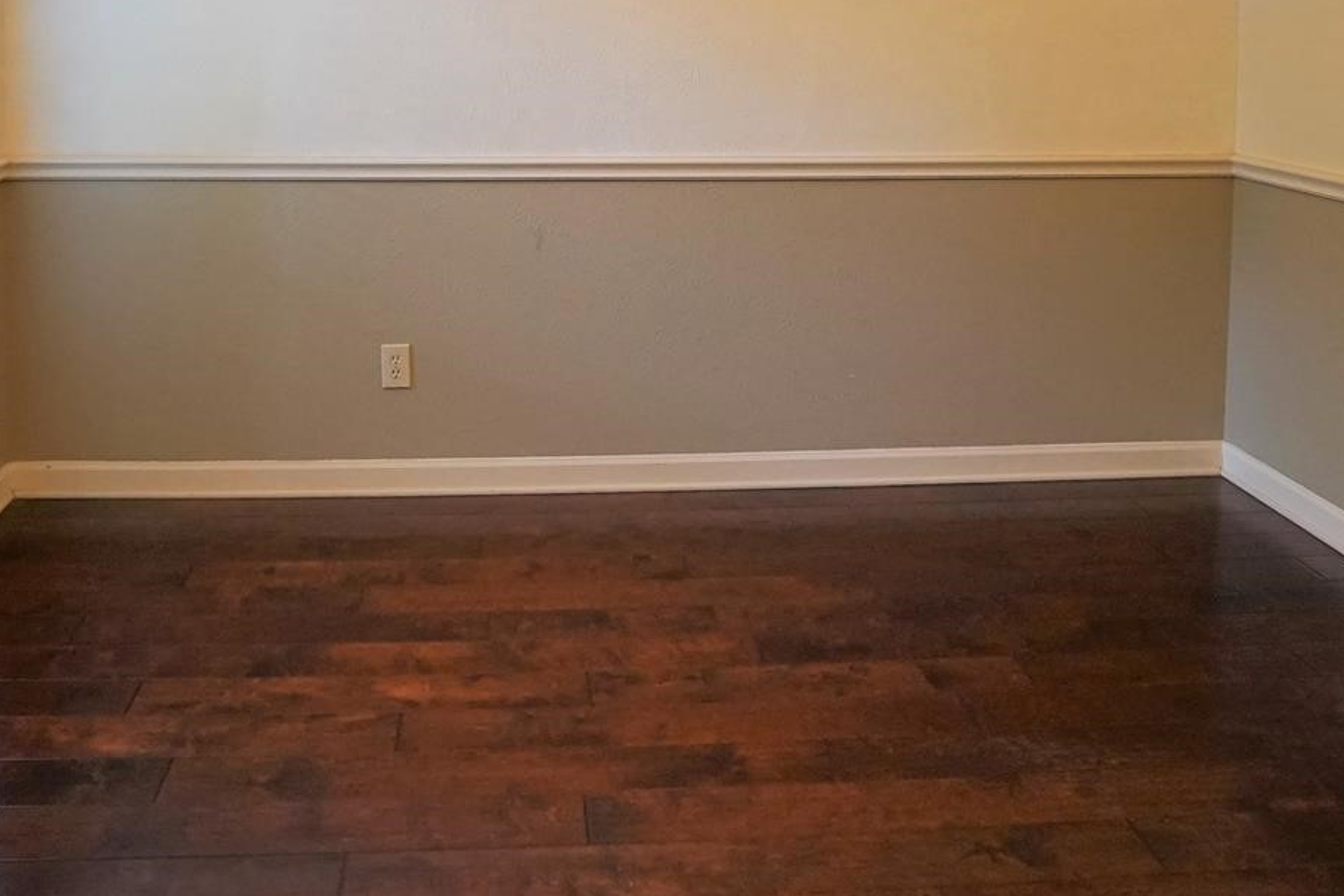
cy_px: 88
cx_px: 583
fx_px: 1344
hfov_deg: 53.0
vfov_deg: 34.8
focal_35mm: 36
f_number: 4
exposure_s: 1/160
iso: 1000
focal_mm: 16
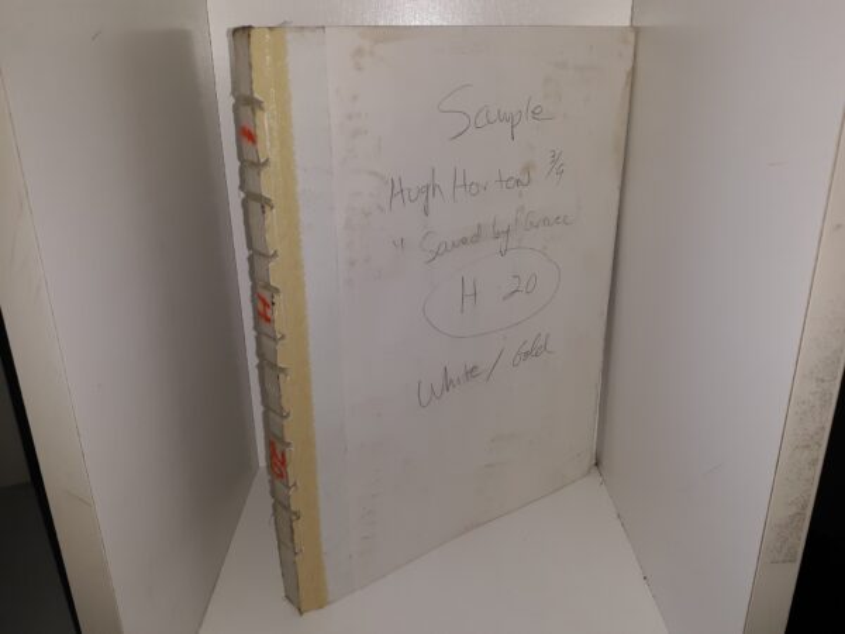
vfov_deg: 49.7
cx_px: 422
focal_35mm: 28
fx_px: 683
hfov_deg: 63.4
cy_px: 317
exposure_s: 1/212
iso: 40
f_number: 1.7
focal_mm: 3.7
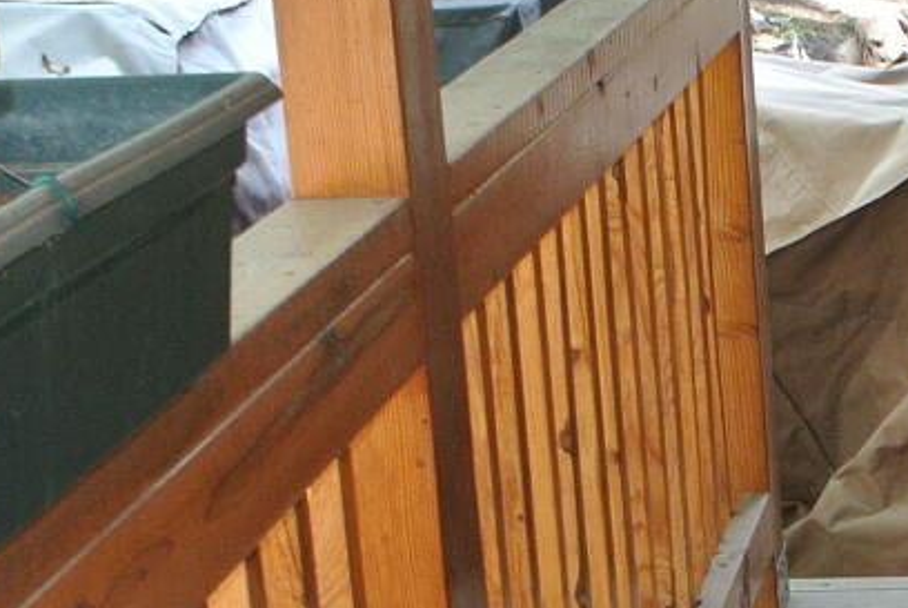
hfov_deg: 15.1
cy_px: 822
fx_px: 3232
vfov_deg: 10.5
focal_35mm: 128
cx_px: 1235
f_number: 3.5
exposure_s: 1/60
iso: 200
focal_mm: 10
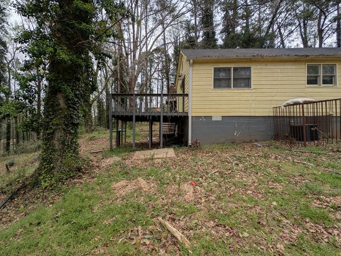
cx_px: 151
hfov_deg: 97.7
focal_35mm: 15
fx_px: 148
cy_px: 131
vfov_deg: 81.8
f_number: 1.95
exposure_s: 1/941
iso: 40
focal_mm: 2.23
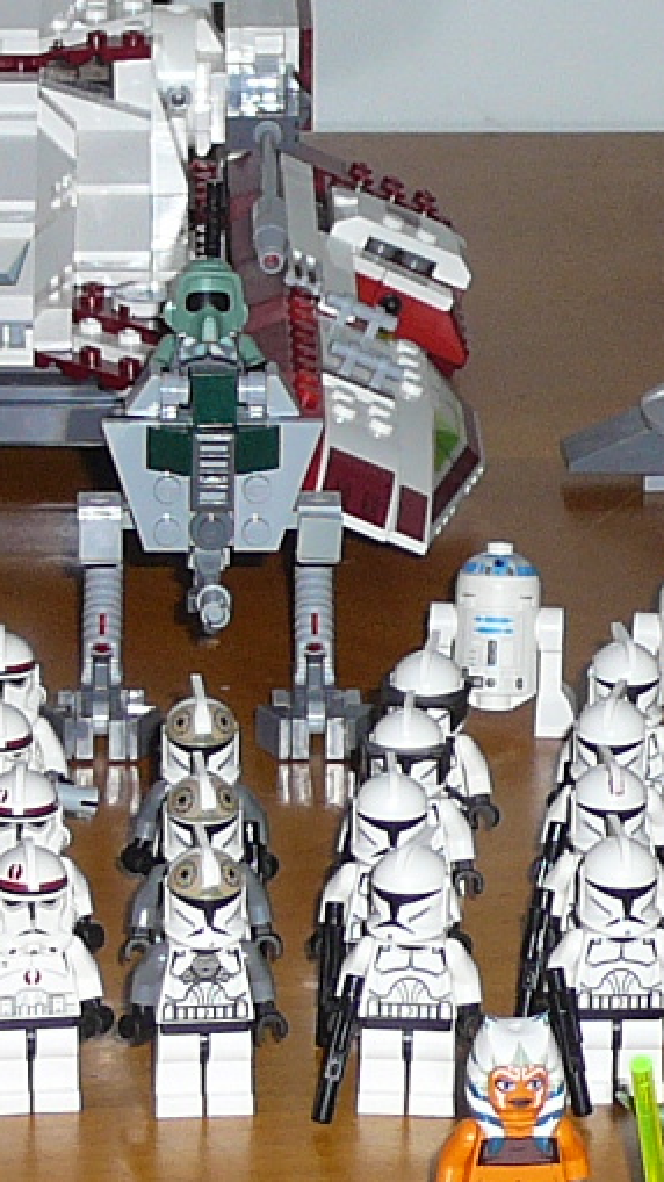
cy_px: 409
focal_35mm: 178
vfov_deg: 12.1
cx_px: 508
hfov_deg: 6.8
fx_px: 5576
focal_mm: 7.8
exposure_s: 1/30
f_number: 3.4
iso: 80
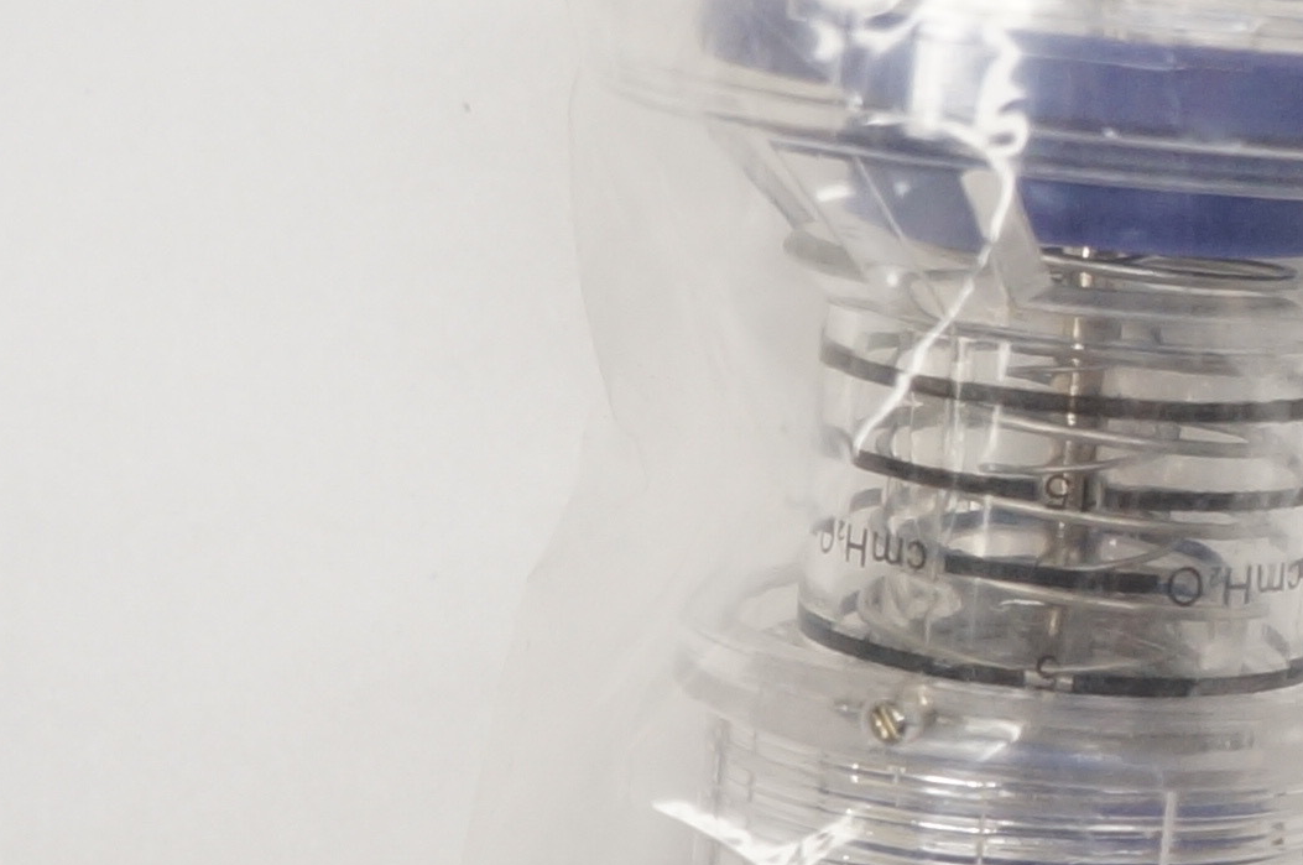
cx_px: 1904
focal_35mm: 140
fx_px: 5060
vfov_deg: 9.8
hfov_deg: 13.8
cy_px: 523
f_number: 5.6
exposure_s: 1/100
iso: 400
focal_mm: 20
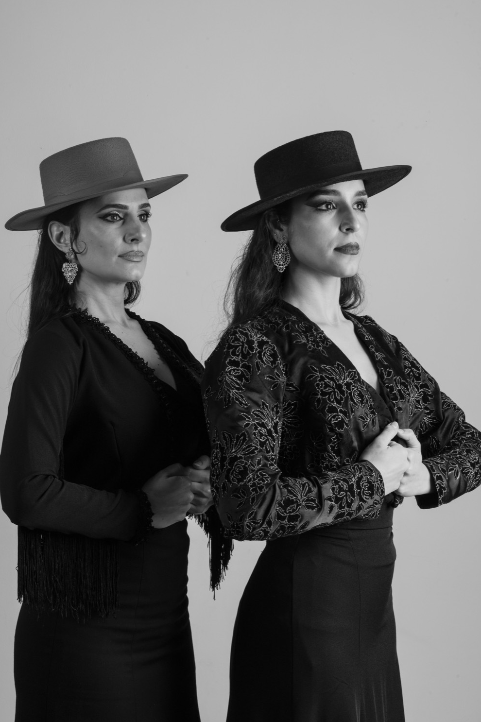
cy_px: 375
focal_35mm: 70
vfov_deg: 28.8
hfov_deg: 19.4
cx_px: 234
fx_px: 1403
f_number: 22
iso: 200
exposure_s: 1/125
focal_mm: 65
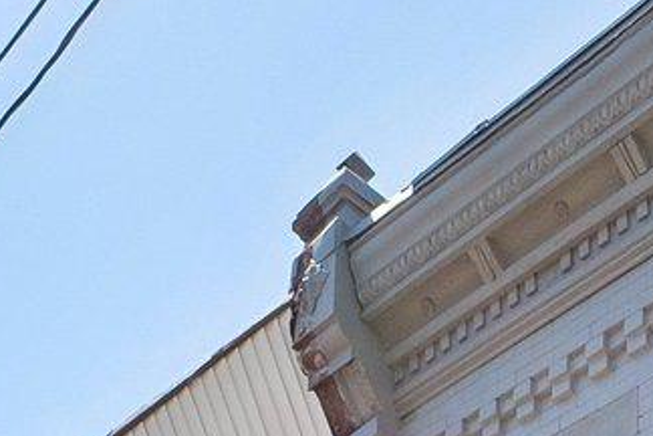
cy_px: 764
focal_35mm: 101
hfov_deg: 19.1
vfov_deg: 12.5
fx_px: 1832
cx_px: 782
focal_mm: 10.5
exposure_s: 1/220
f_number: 8
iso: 250
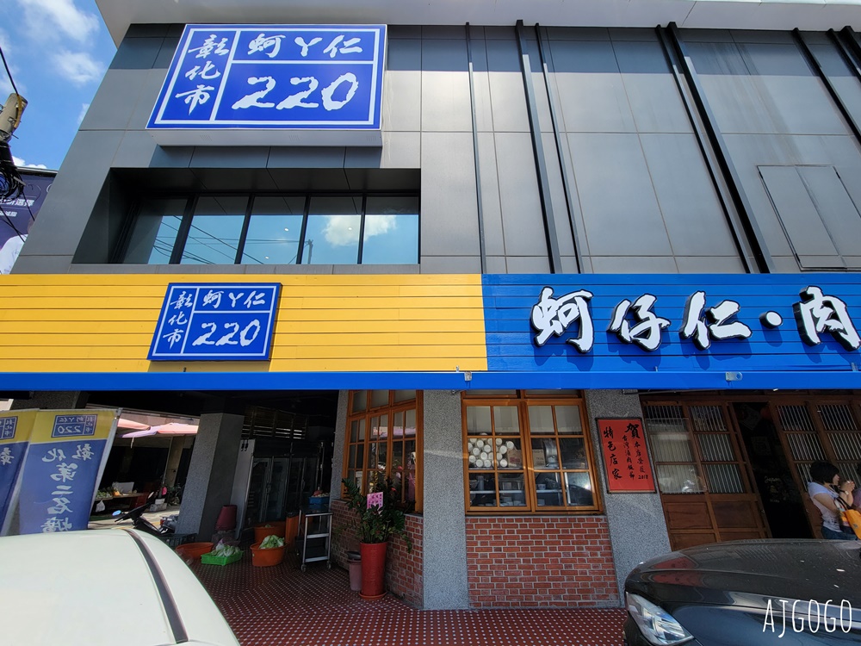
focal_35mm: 13
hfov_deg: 106.2
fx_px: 323
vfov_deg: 89.9
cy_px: 323
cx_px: 430
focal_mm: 2.2
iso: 50
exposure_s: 1/1262
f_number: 2.2
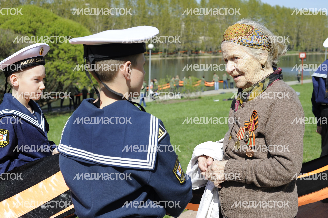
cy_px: 109
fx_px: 455
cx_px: 164
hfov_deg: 39.6
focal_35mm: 50
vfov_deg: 27.0
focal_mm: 50
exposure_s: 1/640
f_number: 8
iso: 250
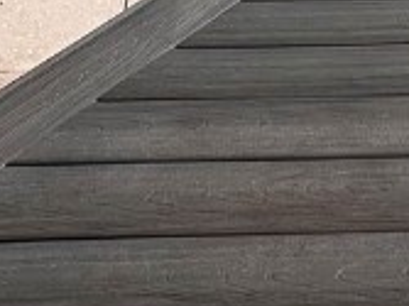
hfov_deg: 22.8
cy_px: -558
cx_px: 235
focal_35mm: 86
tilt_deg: -2.1
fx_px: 1015
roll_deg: +1.2
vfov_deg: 11.6
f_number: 2.2
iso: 50
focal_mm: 2.22
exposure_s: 1/3731
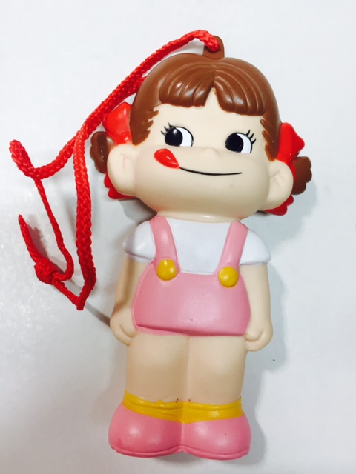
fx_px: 398
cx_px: 178
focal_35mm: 29
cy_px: 237
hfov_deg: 48.2
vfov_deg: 61.7
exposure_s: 1/33
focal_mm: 4.15
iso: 50
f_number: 2.2
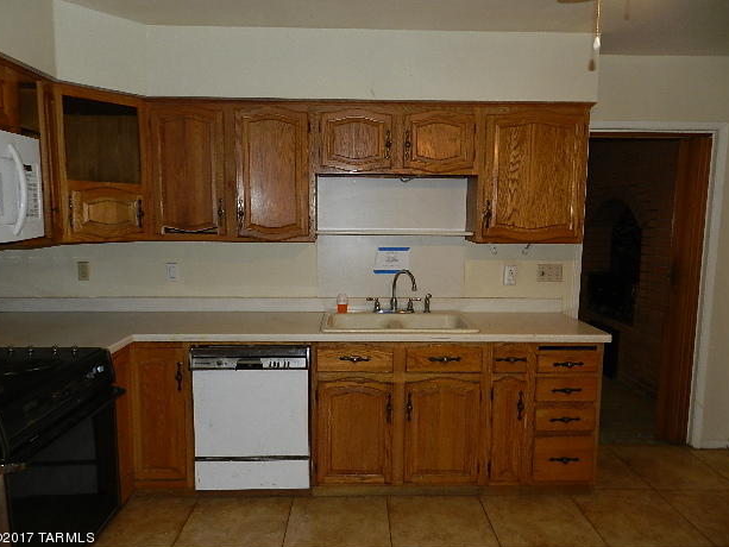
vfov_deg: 56.8
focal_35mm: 24
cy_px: 276
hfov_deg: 71.6
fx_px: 506
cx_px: 365
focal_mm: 4
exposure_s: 1/30
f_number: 3.4
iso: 200
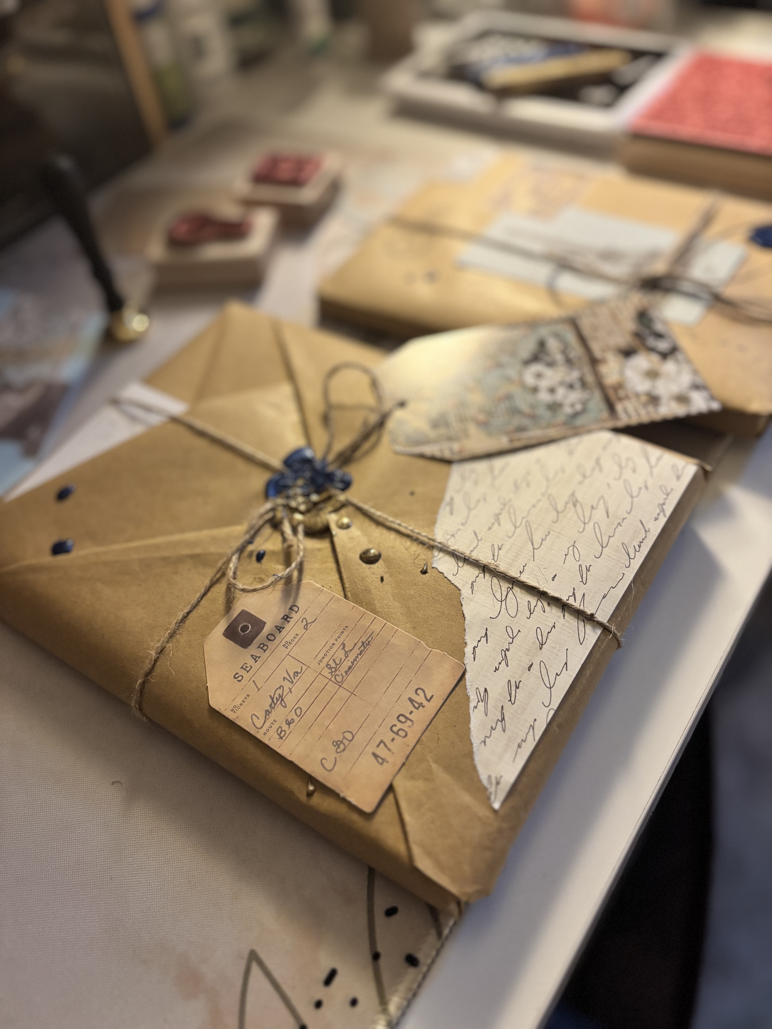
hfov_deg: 53.1
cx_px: 386
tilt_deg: -48.9
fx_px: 773
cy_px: 514
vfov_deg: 67.3
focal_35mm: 26
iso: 640
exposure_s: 1/40
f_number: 1.6
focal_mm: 5.96
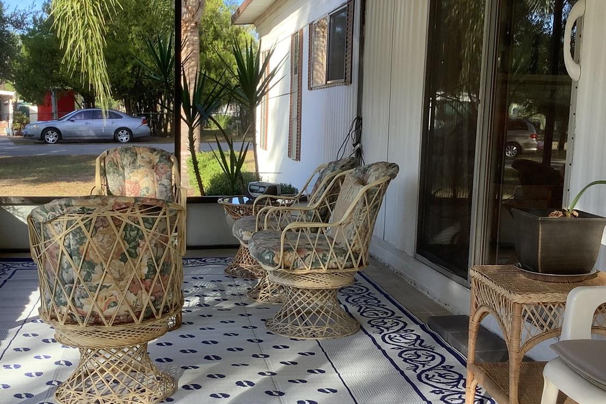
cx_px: 262
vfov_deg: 28.6
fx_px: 791
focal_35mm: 47
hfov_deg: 41.8
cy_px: 224
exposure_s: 1/120
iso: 32
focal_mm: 3.3
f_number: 2.4
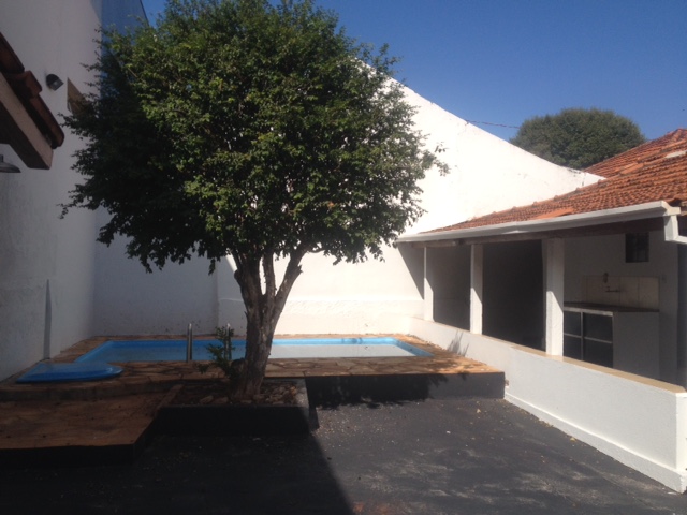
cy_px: 258
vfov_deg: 40.7
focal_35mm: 35
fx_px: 695
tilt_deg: +0.2
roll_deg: +2.3
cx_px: 344
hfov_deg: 52.6
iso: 50
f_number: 2.4
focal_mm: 4.28
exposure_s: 1/1972
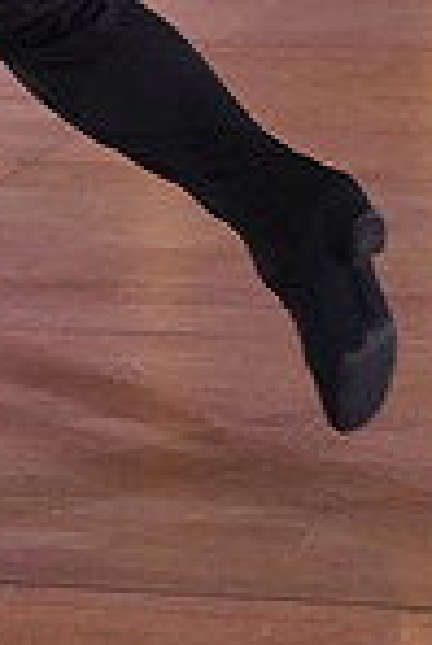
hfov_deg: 5.1
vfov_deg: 7.5
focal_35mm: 267
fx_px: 4794
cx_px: 11
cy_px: -514
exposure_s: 1/500
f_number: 4
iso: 2000
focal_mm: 68
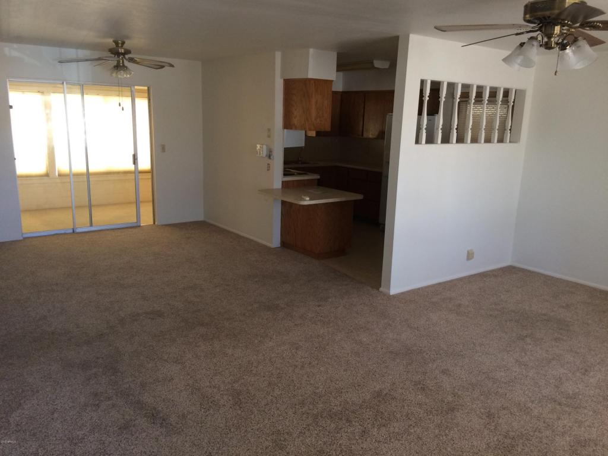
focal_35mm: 29
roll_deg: -1.7
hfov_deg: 61.7
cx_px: 304
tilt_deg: -12.4
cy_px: 228
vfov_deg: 48.2
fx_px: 509
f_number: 2.2
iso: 125
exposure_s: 1/30
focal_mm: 4.15
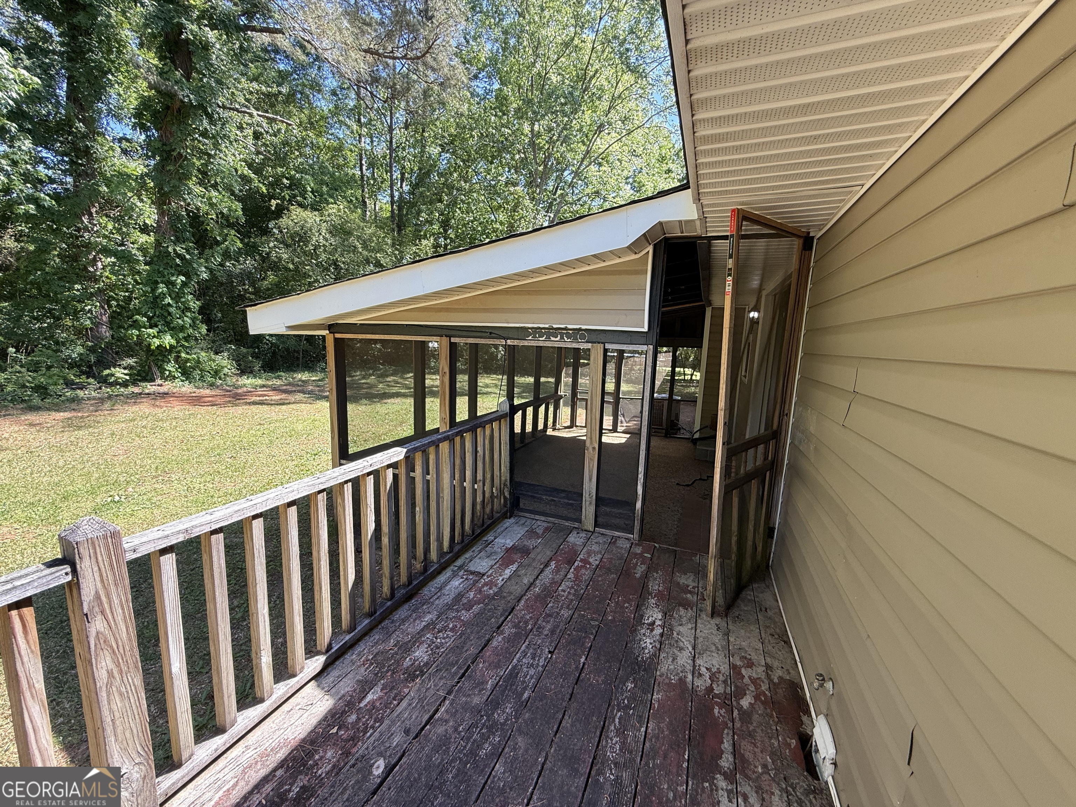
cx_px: 538
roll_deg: -2.5
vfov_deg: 85.7
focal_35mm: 14
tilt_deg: -7.8
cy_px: 404
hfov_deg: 102.1
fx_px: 435
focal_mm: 2.22
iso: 64
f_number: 2.2
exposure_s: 1/164
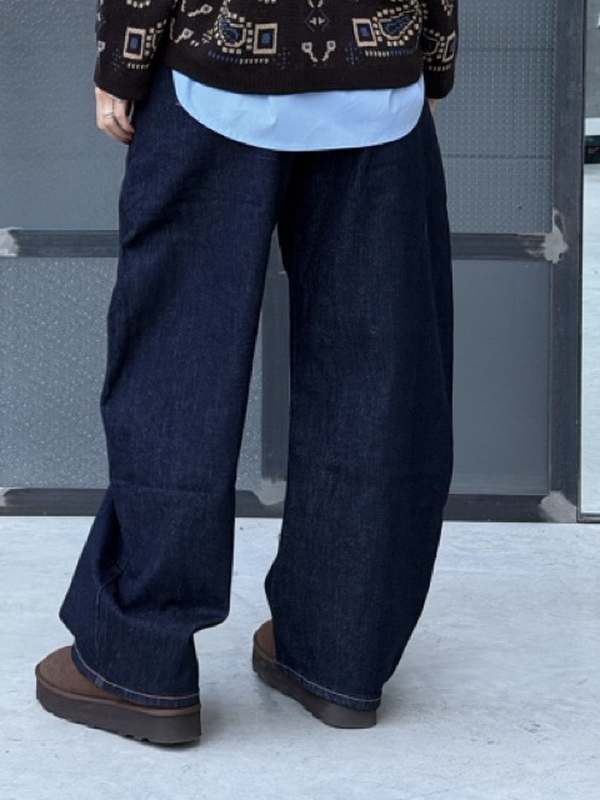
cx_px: 6
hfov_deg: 15.1
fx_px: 2219
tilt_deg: -2.9
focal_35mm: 96
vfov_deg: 20.0
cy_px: 76
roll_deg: +0.1
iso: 250
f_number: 1.78
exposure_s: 1/57
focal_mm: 6.76
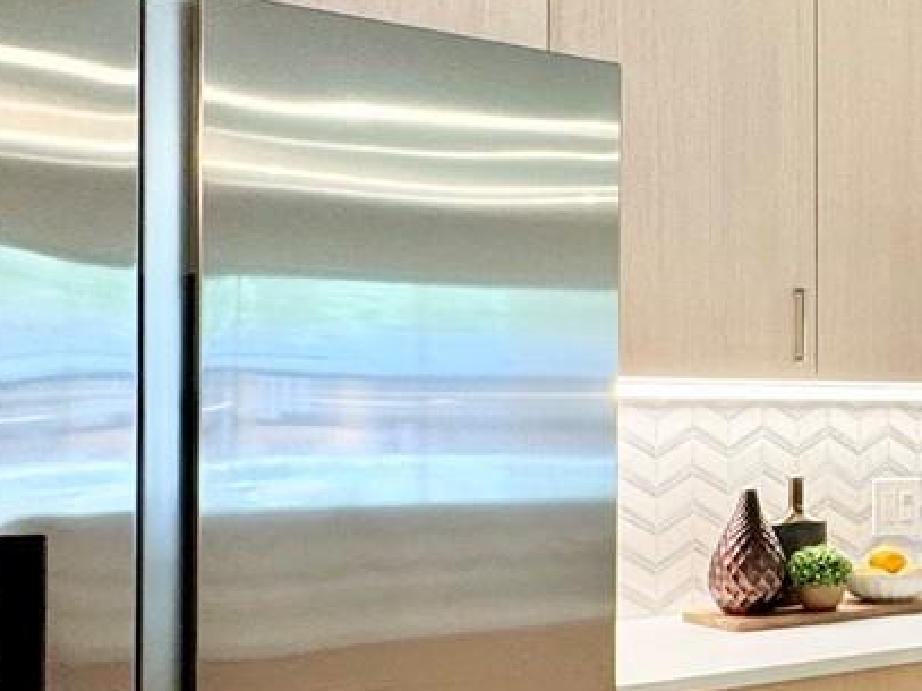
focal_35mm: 55
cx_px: 1180
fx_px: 1464
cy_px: 426
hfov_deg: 28.9
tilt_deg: -1.5
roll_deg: -0.4
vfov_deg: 26.5
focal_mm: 2.22
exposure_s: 1/120
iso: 125
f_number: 2.2
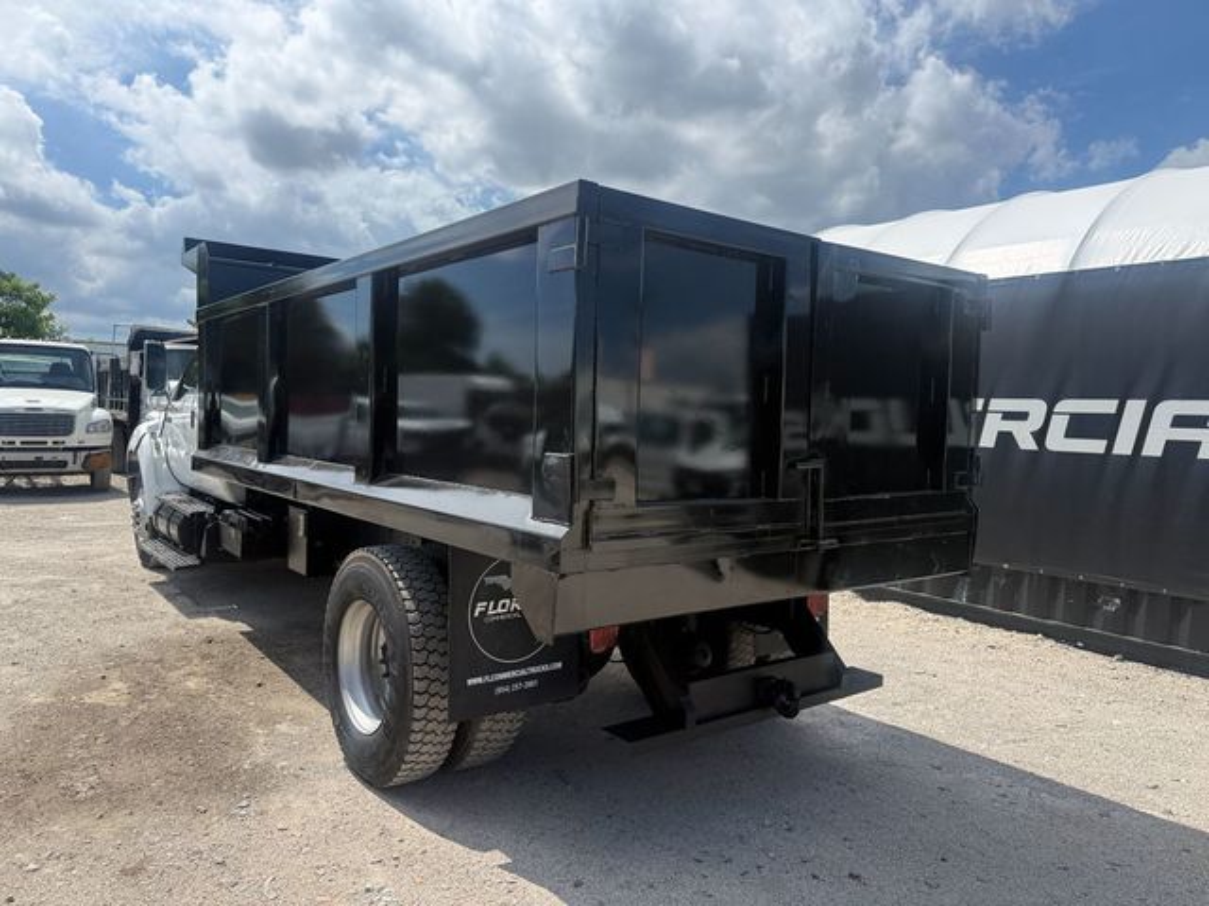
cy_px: 453
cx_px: 604
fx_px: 838
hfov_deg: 71.6
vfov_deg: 56.8
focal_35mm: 24
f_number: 1.78
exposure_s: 1/6173
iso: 100
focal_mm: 6.76
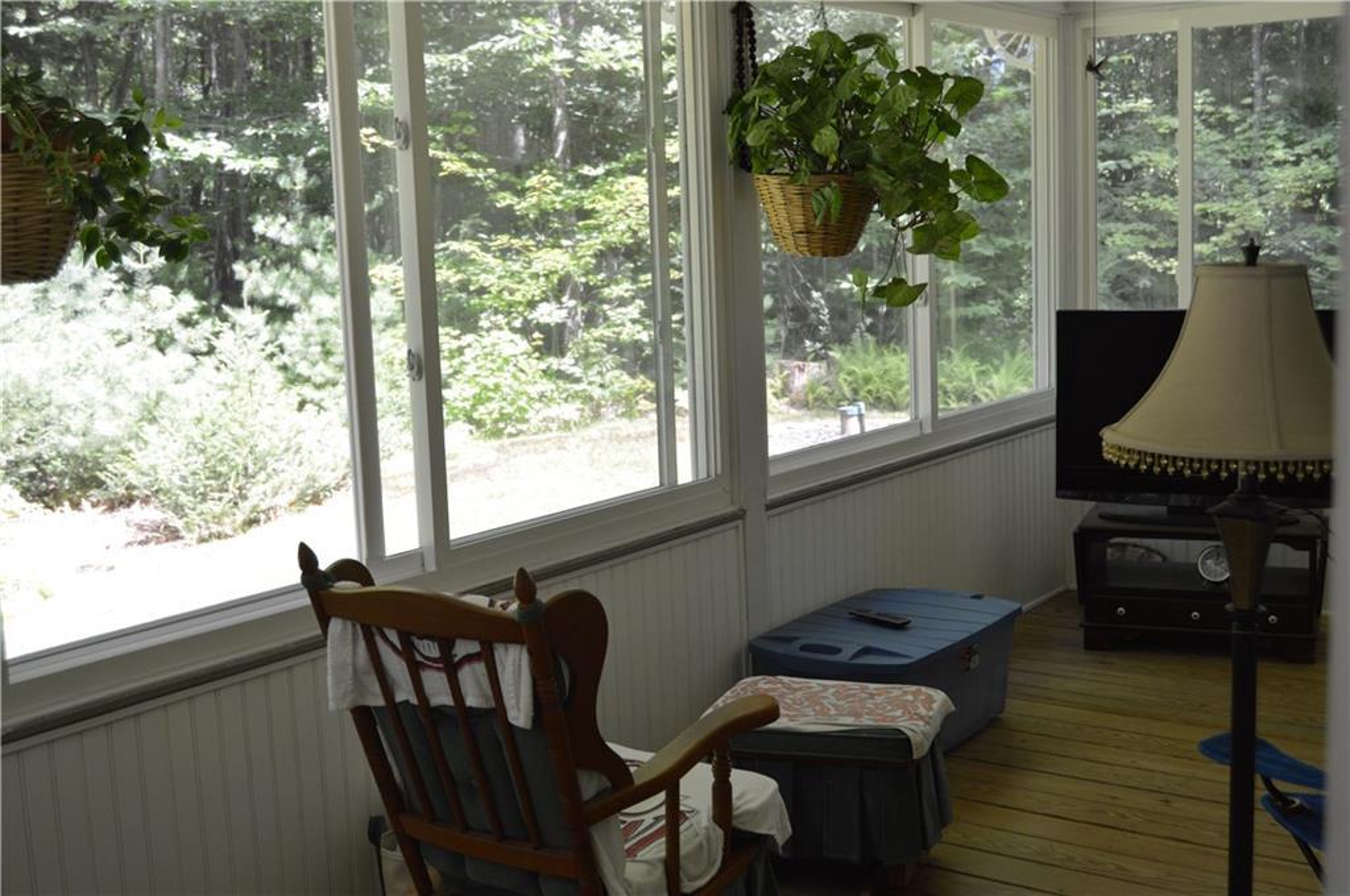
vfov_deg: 31.8
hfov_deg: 46.5
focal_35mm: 42
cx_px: 675
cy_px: 448
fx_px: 1573
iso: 400
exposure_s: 1/100
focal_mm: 28
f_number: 5
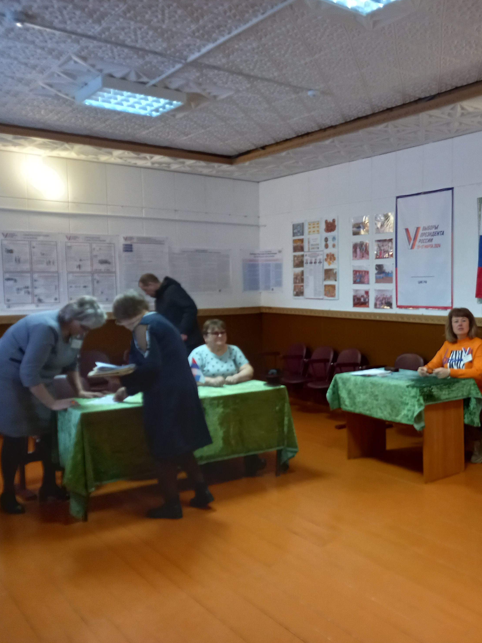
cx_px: 404
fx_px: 631
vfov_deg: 54.0
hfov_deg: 39.7
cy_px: 319
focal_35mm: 34
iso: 250
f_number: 2
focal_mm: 4.6
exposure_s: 1/24
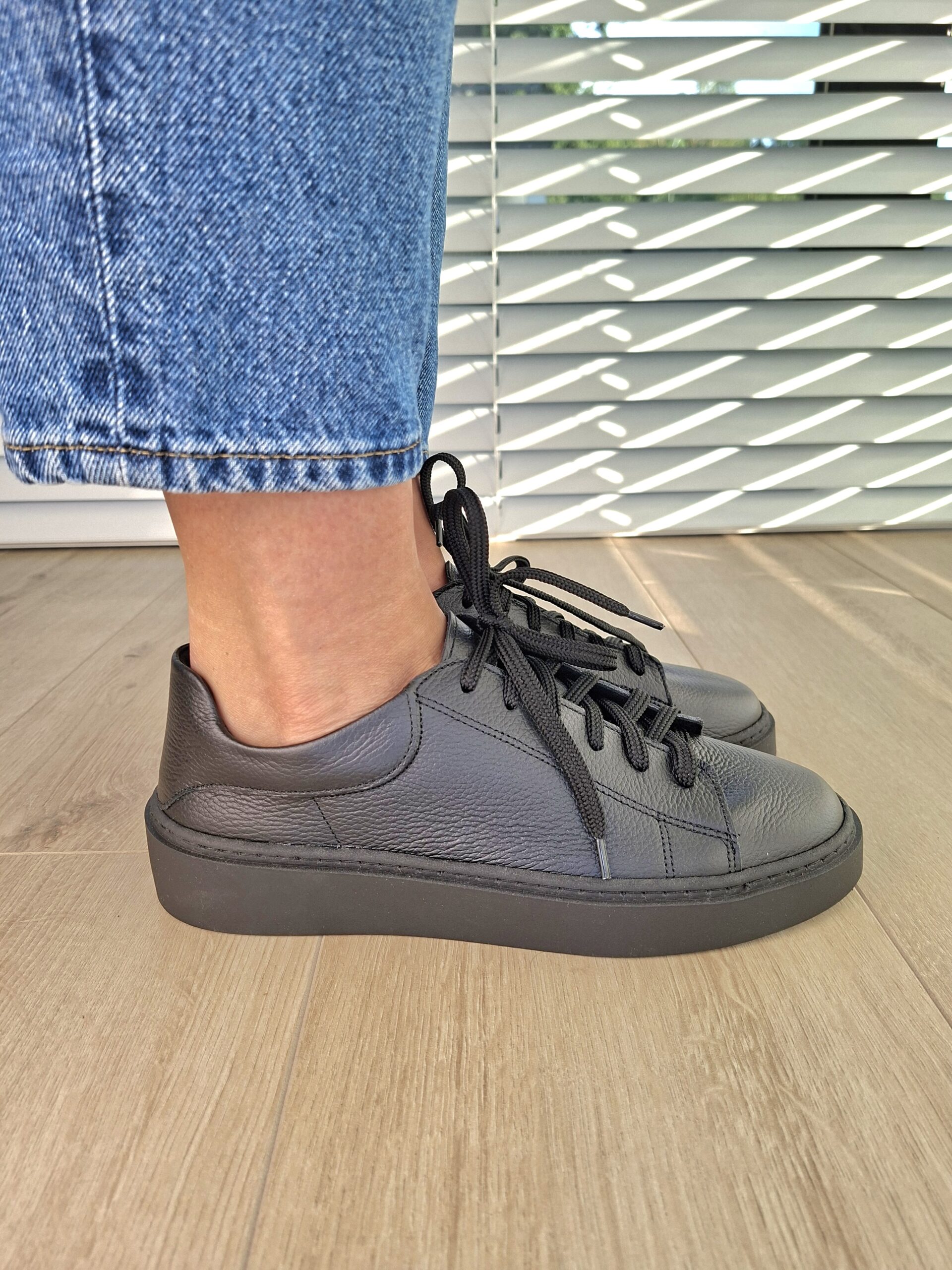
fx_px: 843
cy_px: 635
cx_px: 476
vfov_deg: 73.9
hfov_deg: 58.9
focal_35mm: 23
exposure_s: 1/222
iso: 50
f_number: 1.8
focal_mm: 5.54
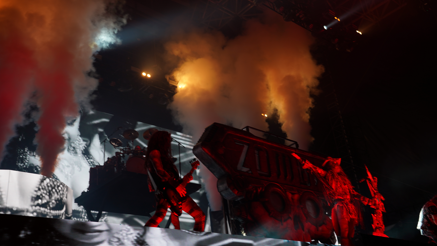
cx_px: 219
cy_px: 131
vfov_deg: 32.0
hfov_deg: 54.0
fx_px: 429
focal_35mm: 37
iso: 100
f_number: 4.5
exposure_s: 1/60
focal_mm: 35
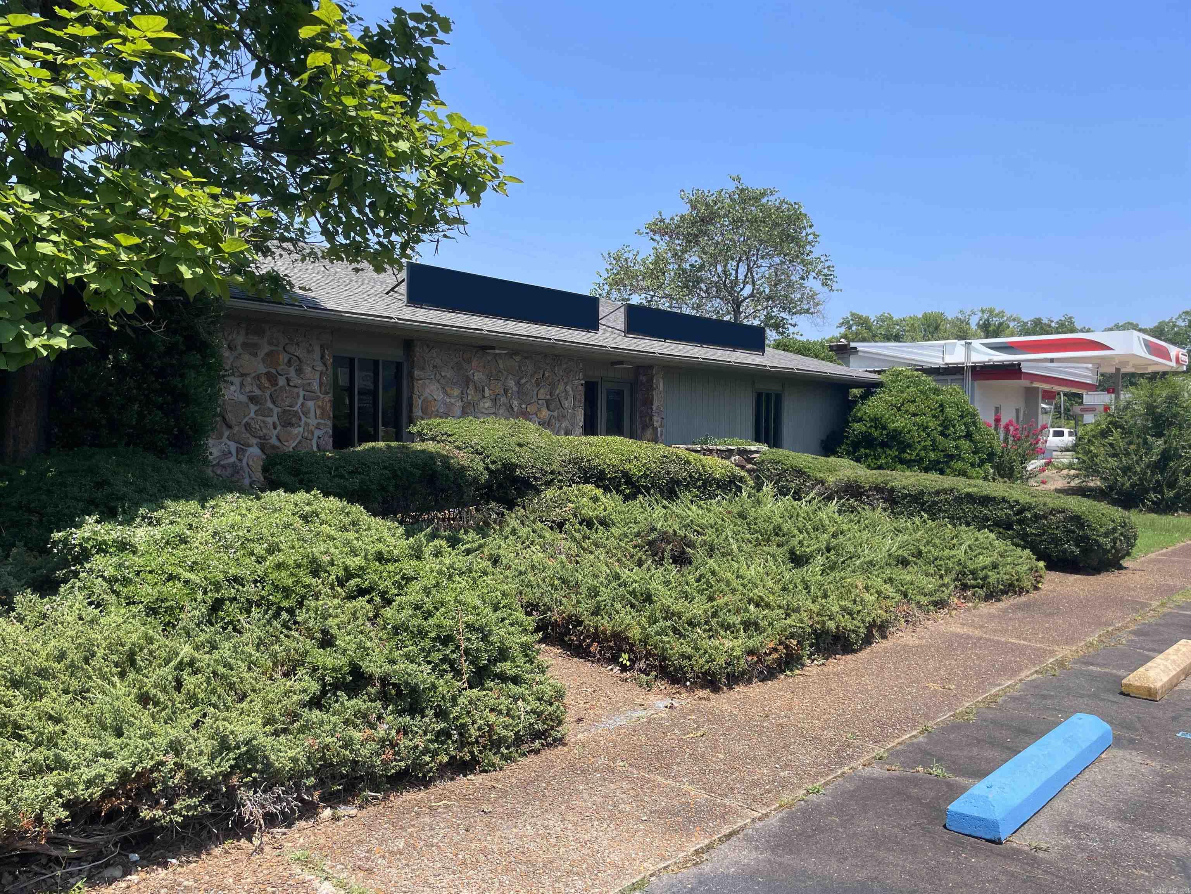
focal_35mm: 26
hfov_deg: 67.3
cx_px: 596
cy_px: 447
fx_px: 895
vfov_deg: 53.1
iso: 32
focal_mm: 4.2
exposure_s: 1/1916
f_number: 1.6
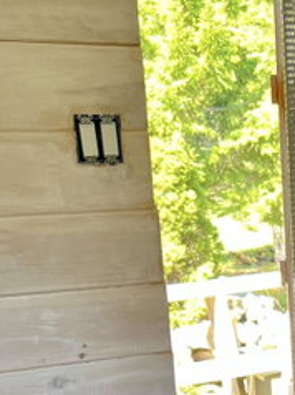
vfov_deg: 21.1
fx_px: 956
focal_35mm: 84
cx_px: 370
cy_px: 514
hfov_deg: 16.7
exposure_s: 1/121
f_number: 1.5
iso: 80
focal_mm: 5.7
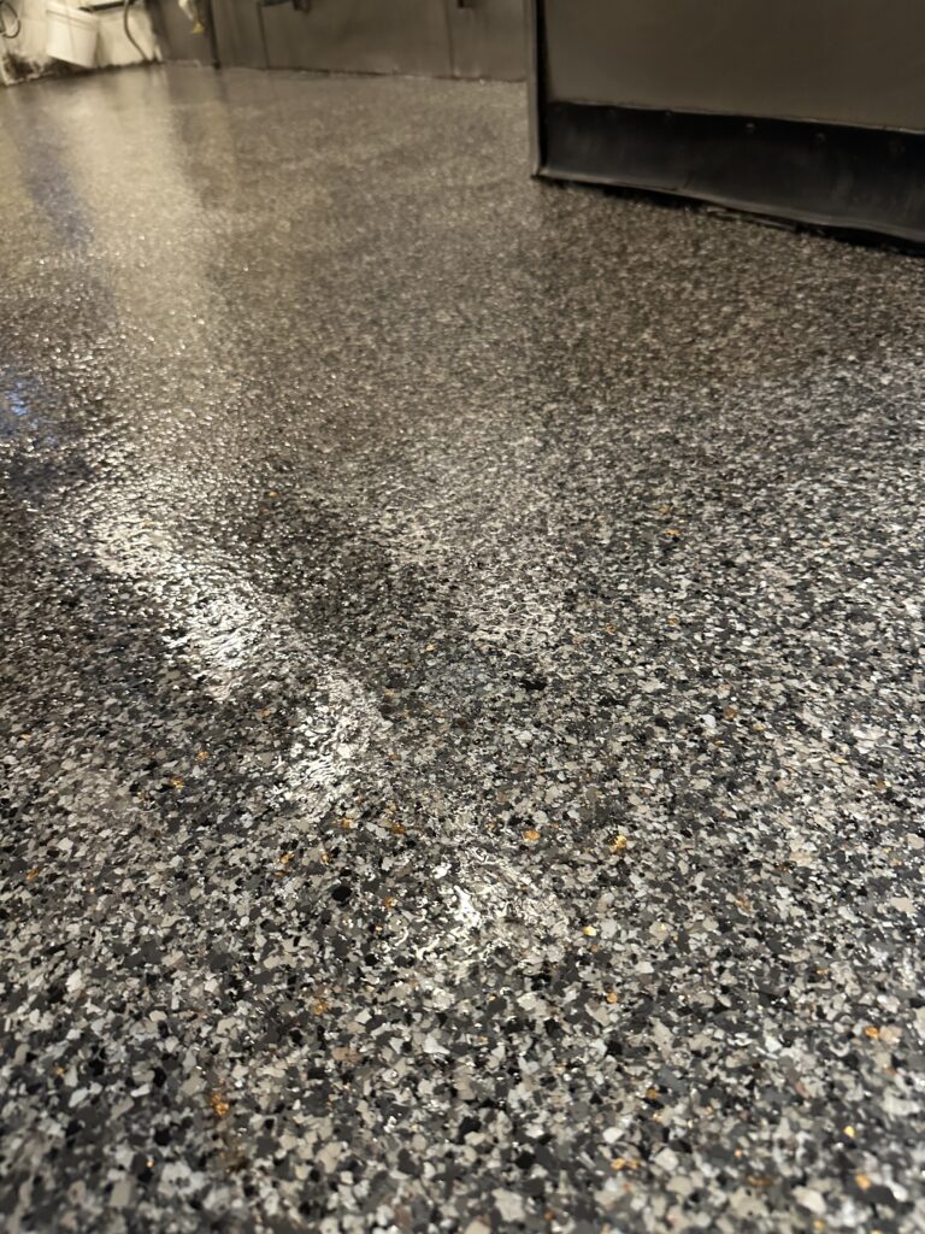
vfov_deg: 71.6
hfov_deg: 56.8
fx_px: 855
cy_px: 617
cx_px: 462
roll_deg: +8.4
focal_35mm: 24
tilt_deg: -35.4
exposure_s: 1/40
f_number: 1.78
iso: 640
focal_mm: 6.86
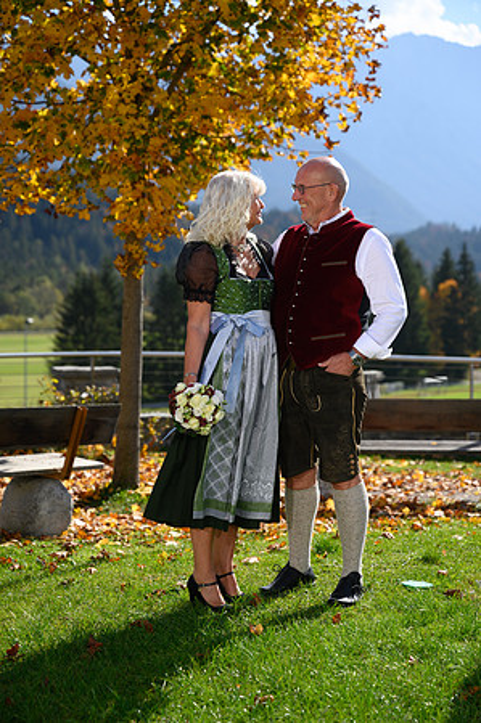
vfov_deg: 28.9
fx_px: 1406
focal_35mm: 70
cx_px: 240
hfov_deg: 19.4
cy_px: 362
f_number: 3.5
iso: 100
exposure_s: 1/1000
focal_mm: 70
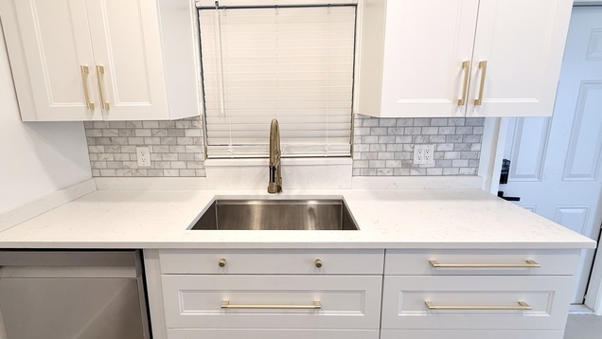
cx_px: 288
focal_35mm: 16
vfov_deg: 66.9
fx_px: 255
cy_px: 150
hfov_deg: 99.3
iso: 64
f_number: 2.2
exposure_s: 1/120
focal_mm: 2.22
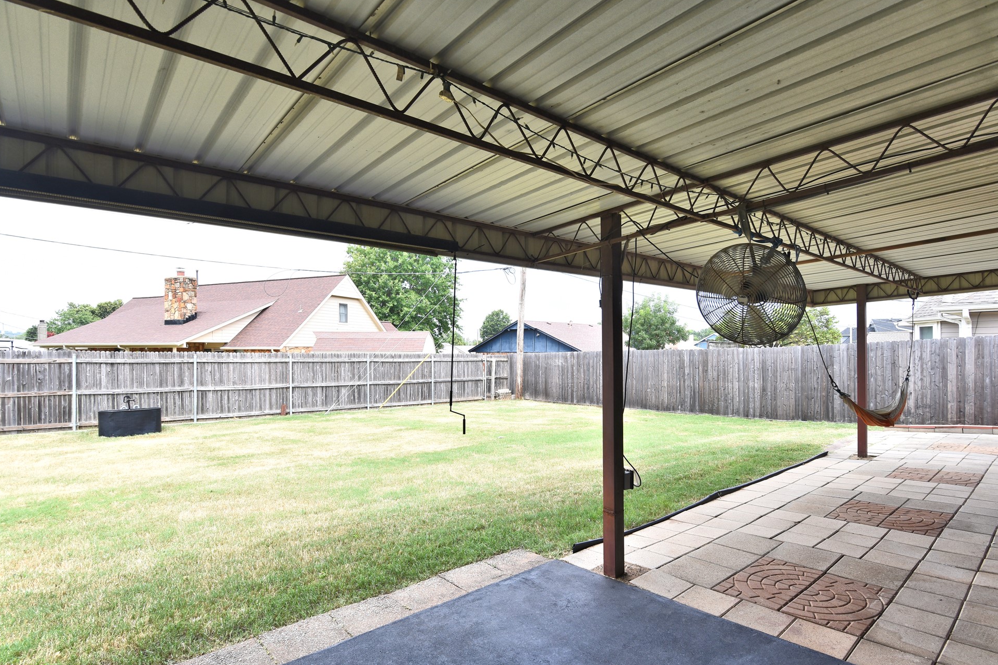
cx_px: 504
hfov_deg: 90.0
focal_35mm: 18
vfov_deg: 67.4
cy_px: 345
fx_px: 499
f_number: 7.1
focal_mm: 17
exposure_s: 1/250
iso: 400
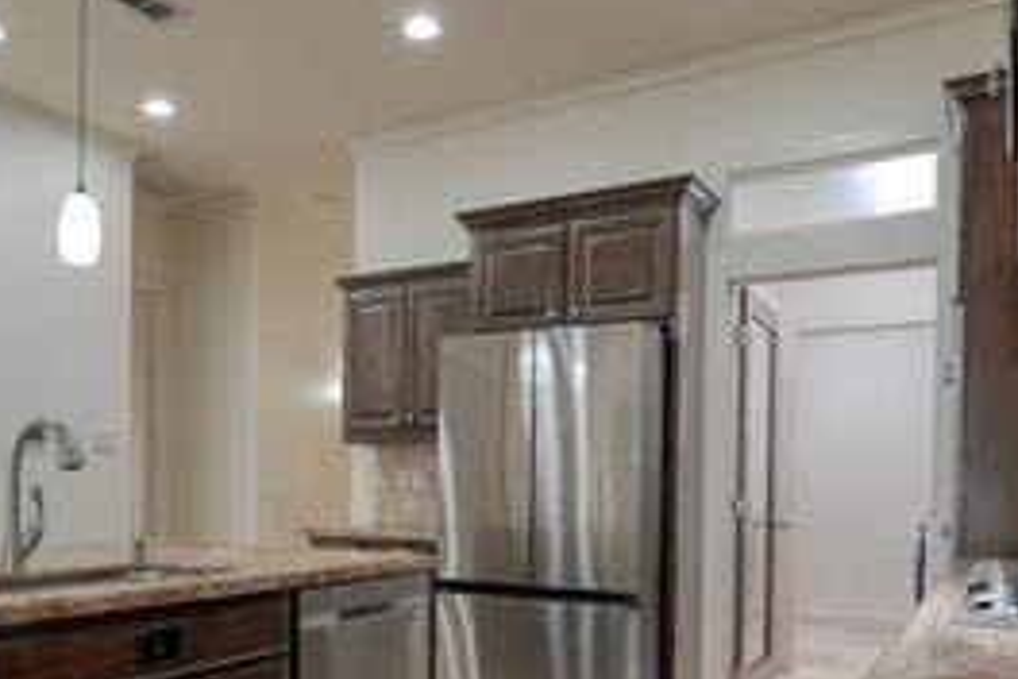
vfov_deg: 38.1
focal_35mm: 34
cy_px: 492
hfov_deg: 55.2
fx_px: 961
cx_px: 382
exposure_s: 1/1.6
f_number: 9
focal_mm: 14
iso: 500
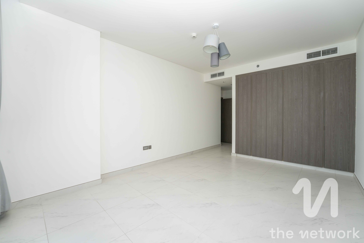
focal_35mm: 14
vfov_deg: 81.2
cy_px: 122
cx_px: 182
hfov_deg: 104.3
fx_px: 142
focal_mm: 14
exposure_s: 1/100
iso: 250
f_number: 8
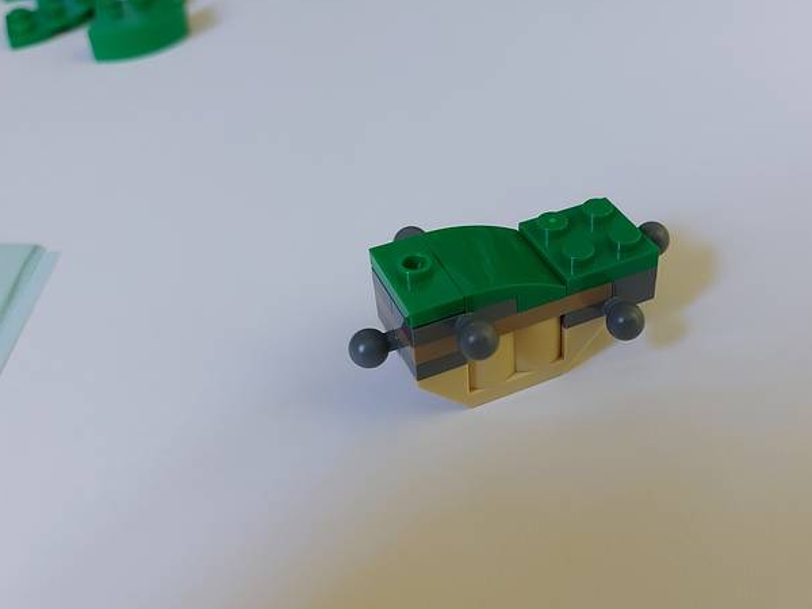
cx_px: 531
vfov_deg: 39.6
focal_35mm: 36
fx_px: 844
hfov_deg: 50.6
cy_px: 319
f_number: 1.8
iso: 250
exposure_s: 1/50
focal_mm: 5.23
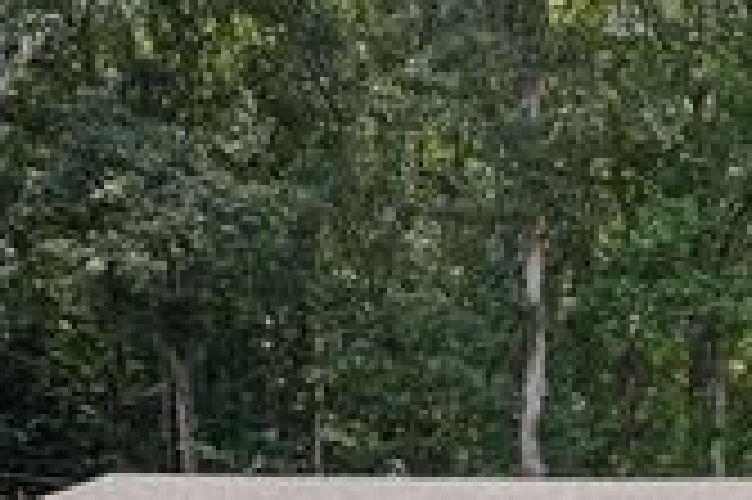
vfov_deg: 23.3
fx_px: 1064
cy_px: 660
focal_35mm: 51
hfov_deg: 36.7
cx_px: 666
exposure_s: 1/100
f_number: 8
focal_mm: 17
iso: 64
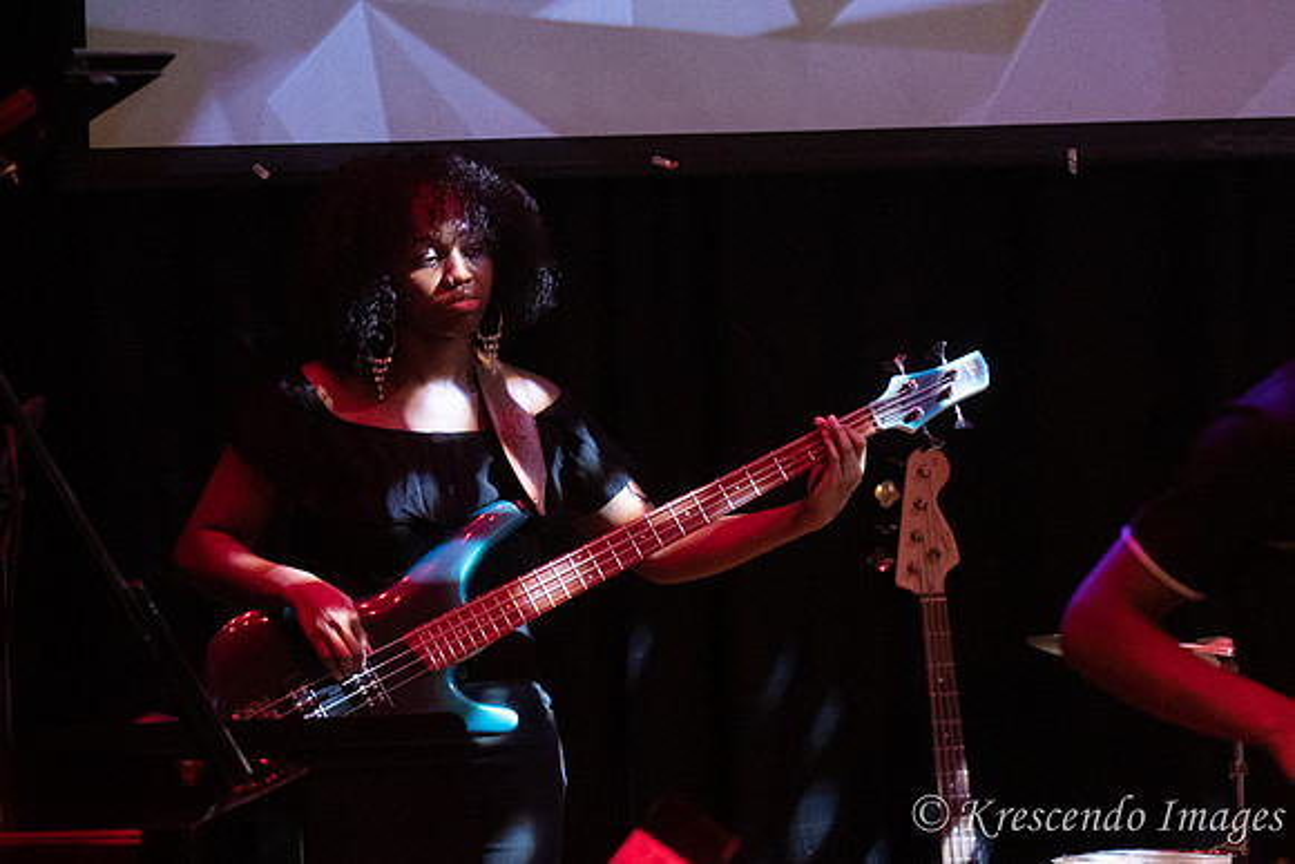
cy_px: 520
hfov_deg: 9.8
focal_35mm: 210
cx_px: 544
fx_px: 7542
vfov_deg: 6.6
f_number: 2.8
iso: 6400
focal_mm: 116
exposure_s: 1/200
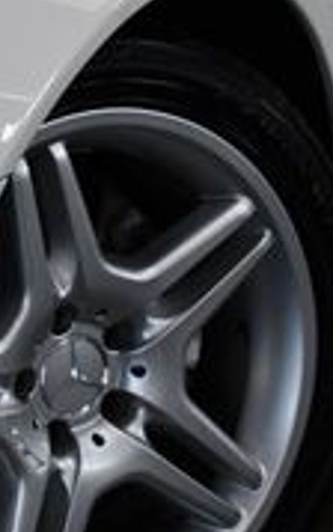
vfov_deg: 10.1
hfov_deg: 6.1
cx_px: -452
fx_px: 3018
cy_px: 134
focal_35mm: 208
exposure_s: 1/250
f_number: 4.8
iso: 500
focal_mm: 38
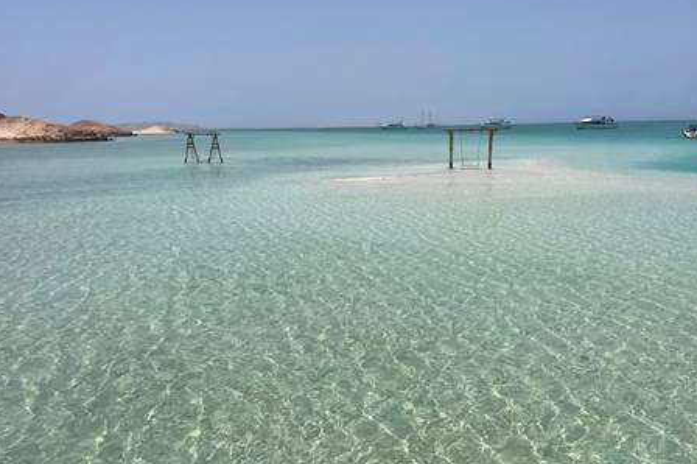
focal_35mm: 29
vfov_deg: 44.9
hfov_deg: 63.7
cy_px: 234
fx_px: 561
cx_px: 342
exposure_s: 1/11905
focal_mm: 4.2
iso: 32
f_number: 1.6
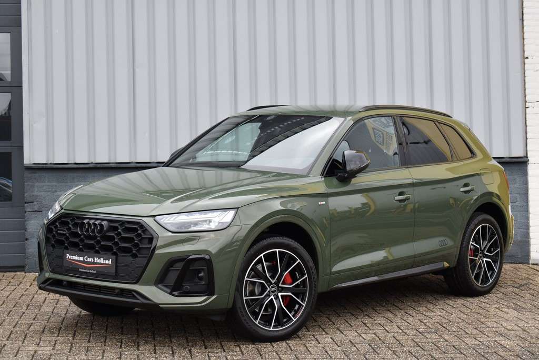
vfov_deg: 19.0
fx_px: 1079
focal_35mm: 72
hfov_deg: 28.1
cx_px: 270
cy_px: 180
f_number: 6.3
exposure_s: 1/160
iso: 400
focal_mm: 48
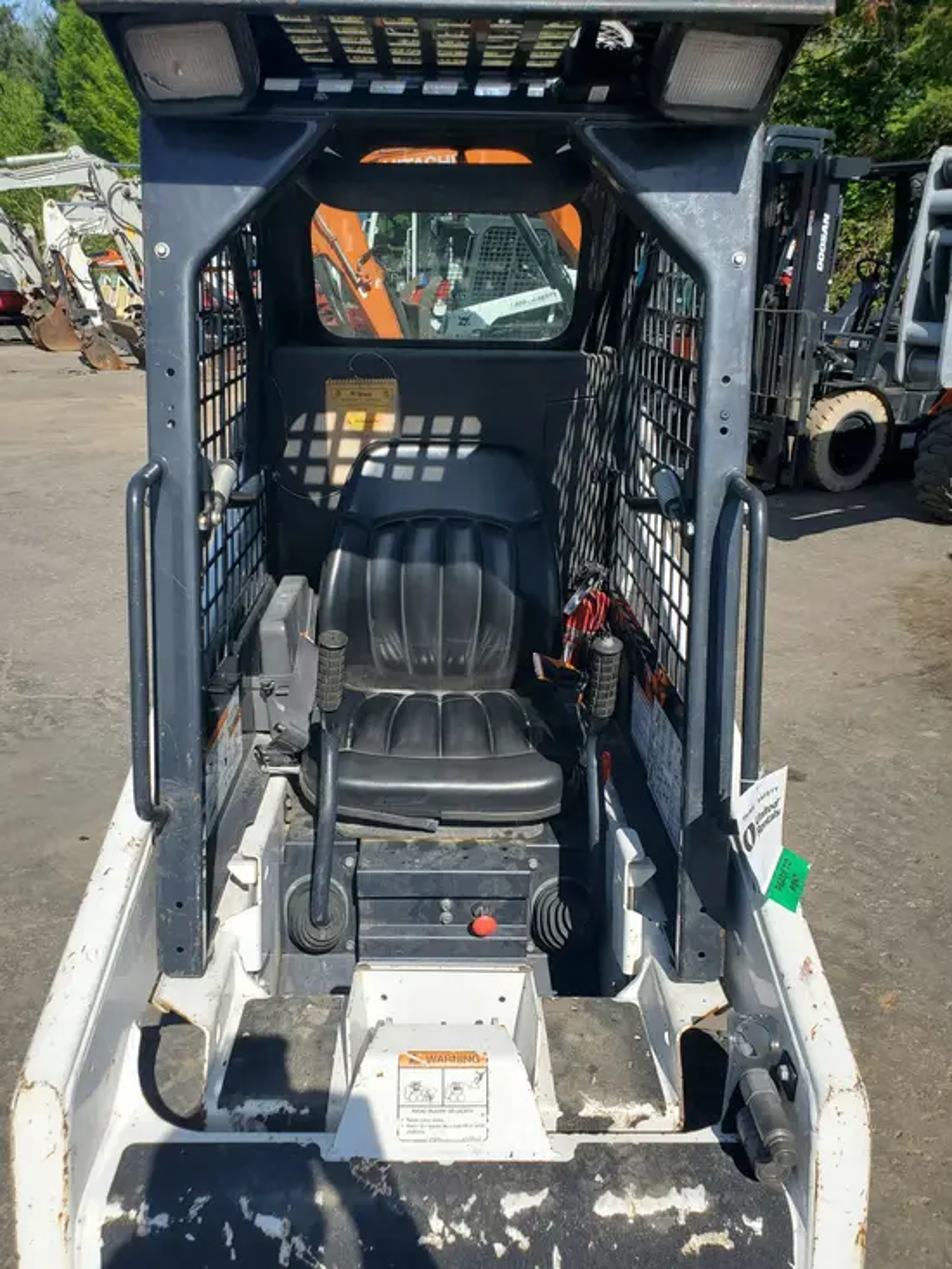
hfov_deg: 53.1
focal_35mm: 26
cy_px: 634
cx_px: 476
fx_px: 953
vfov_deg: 67.3
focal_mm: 4.3
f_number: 2.4
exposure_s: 1/1837
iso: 50
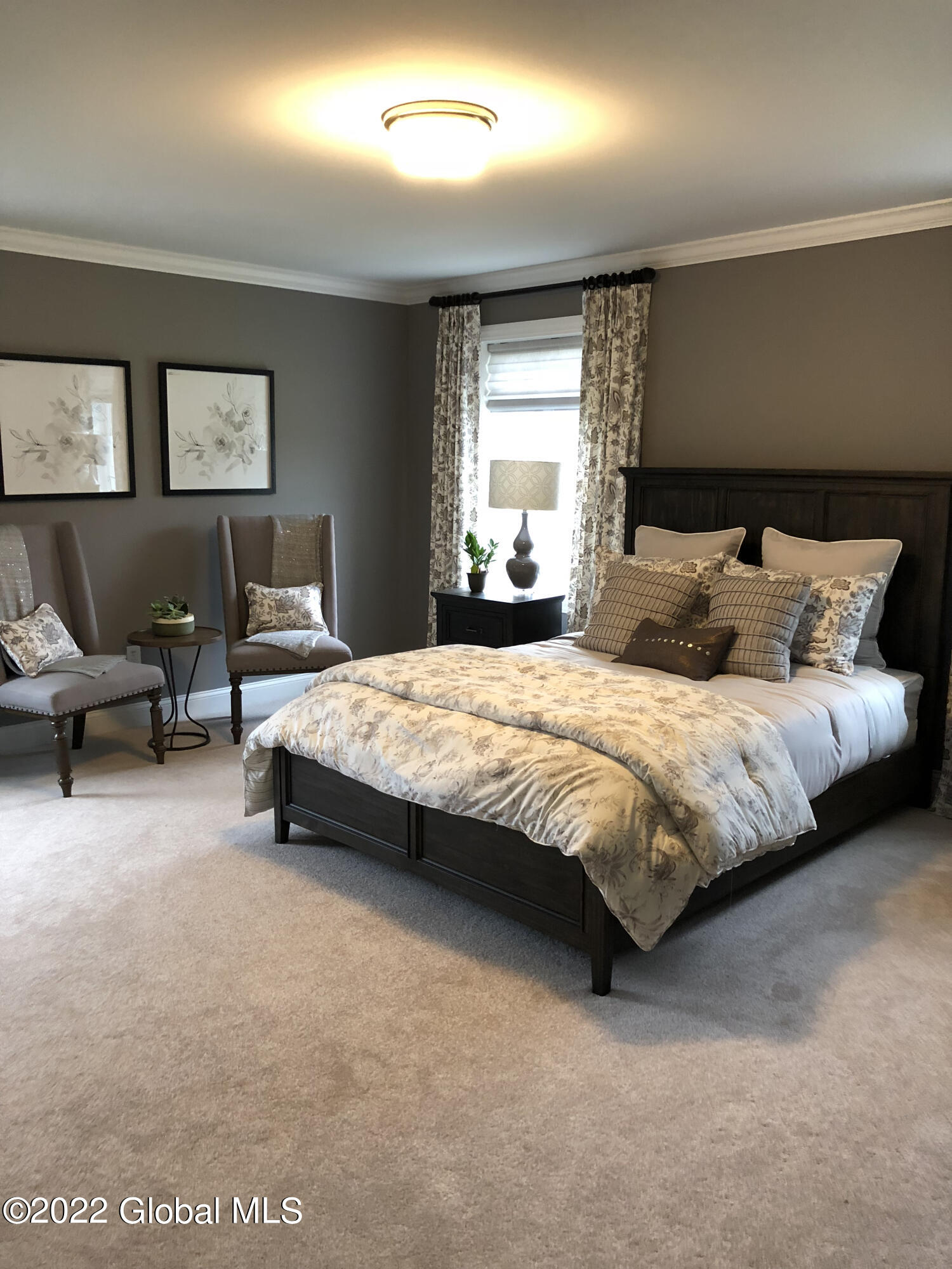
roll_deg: -0.5
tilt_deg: -9.2
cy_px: 634
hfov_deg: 49.7
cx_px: 476
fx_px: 1027
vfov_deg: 63.4
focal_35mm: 28
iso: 100
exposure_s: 1/15
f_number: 1.8
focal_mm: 4
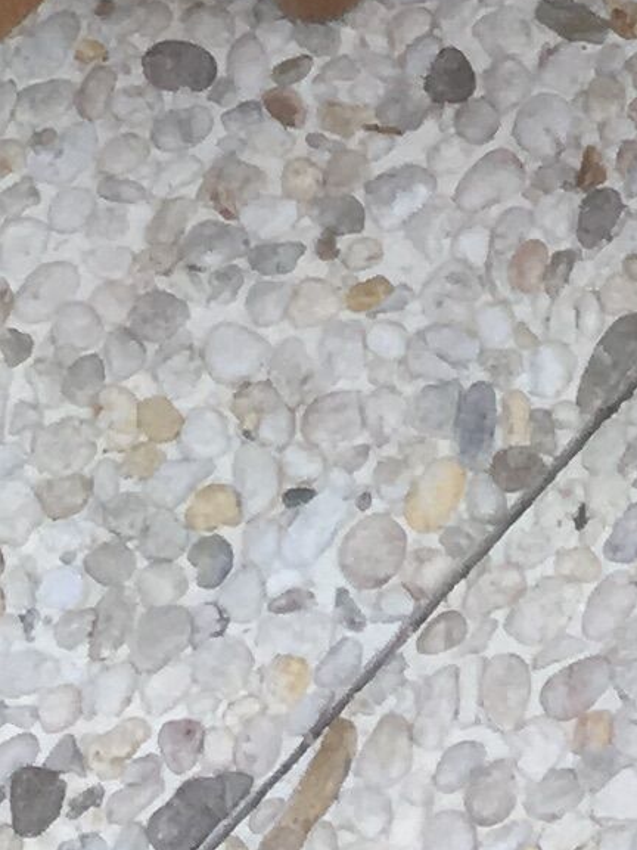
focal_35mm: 203
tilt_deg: -42.5
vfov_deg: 7.7
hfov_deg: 7.3
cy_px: -2122
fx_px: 4981
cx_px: 708
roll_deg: +4.7
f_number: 2.2
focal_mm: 4.15
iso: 25
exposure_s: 1/279
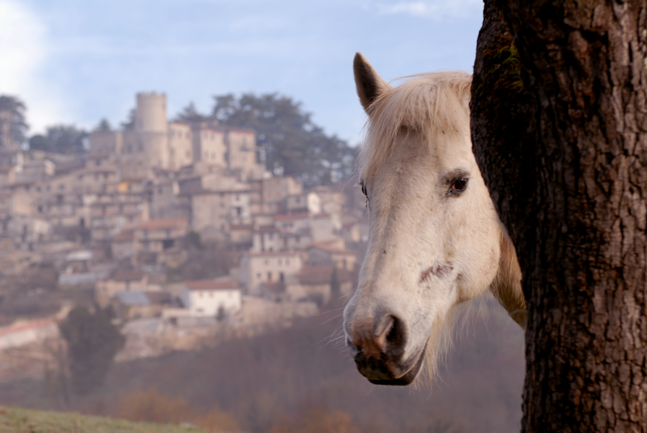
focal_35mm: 105
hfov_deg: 19.4
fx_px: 1889
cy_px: 216
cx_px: 324
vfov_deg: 13.1
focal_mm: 70
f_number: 5.6
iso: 100
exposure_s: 1/125
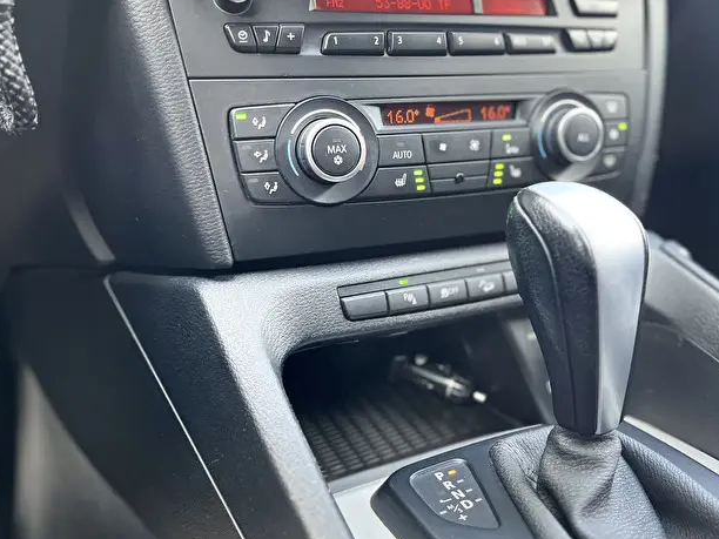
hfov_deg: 53.6
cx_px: 426
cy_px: 258
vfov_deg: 41.8
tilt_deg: -17.9
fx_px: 706
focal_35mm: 34
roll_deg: -0.9
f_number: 1.6
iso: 250
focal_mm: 5.1
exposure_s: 1/60
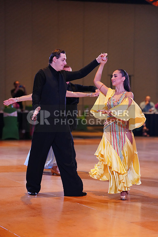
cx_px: 79
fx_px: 743
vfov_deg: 18.1
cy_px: 118
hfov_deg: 12.1
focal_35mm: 113
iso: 5000
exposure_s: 1/500
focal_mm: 113
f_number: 2.8
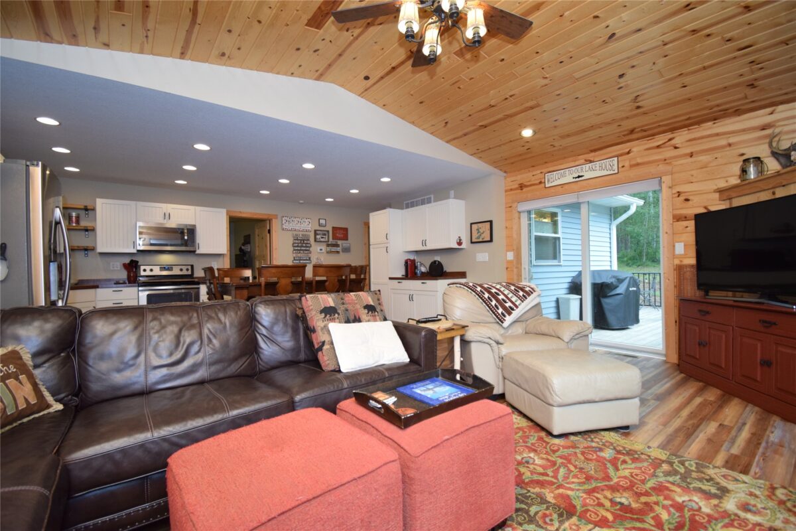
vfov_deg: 77.3
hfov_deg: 100.4
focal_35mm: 15
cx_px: 398
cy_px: 266
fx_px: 332
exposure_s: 1/60
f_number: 4.5
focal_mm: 10
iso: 1000
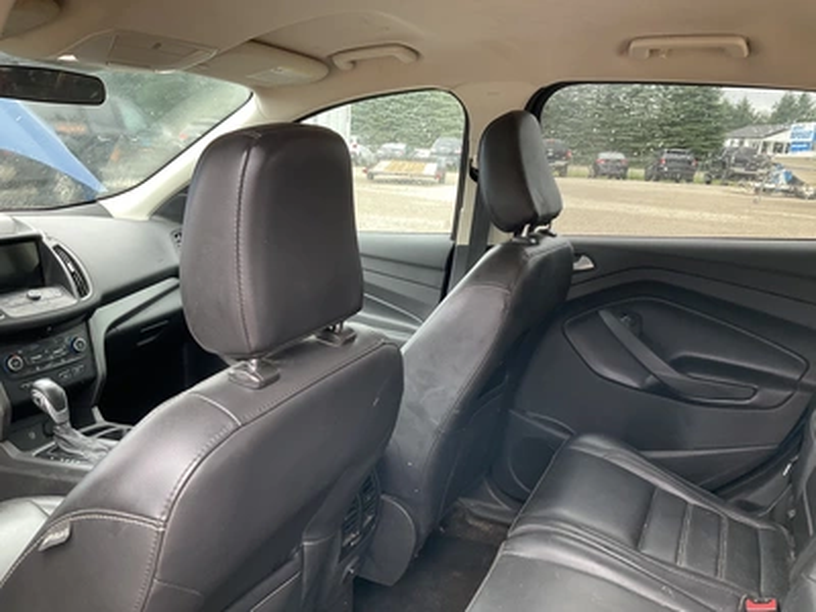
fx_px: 684
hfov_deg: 61.7
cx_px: 408
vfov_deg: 48.2
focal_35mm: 29
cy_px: 306
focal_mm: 3
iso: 64
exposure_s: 1/66
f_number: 1.8
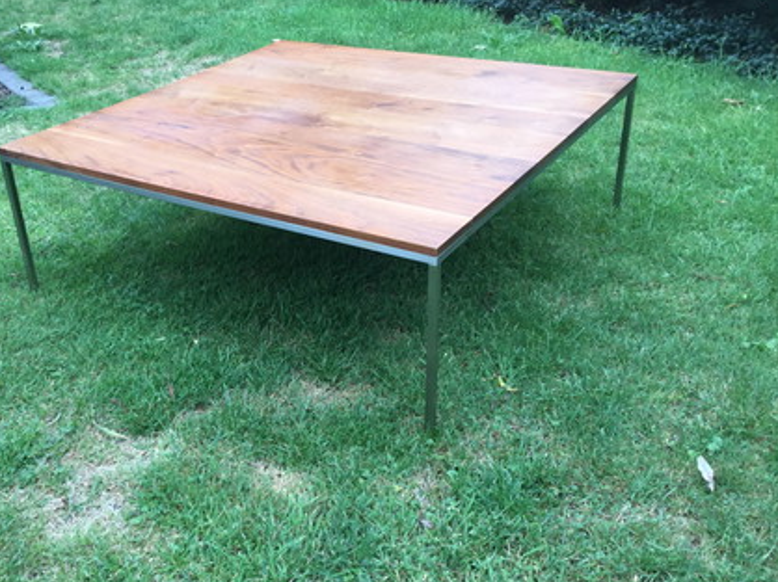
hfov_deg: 48.7
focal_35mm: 38
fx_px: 854
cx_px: 307
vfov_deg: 37.7
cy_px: 292
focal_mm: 3.3
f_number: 2.4
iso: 25
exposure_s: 1/50
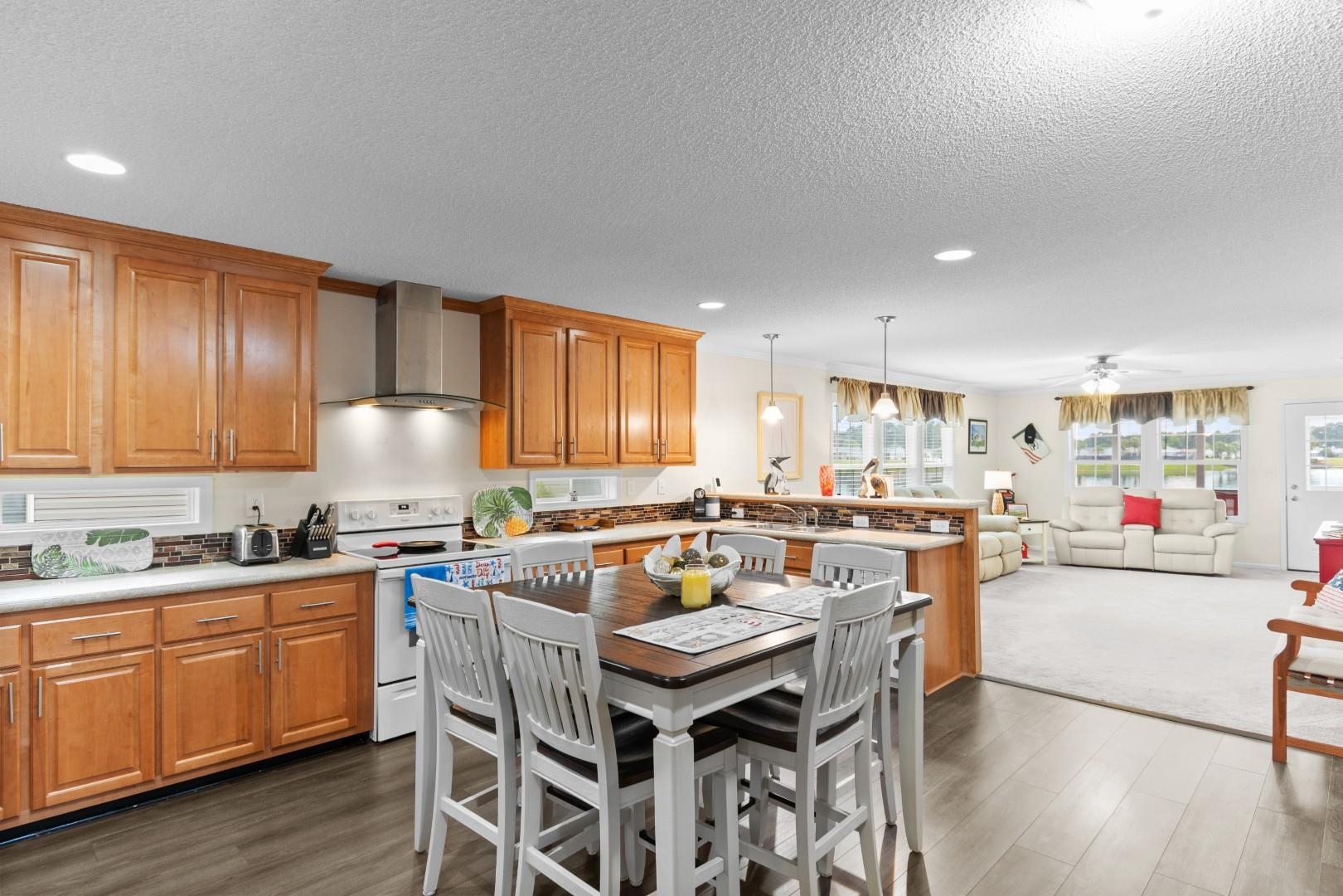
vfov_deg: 64.6
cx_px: 672
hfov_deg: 86.9
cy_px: 448
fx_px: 709
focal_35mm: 19
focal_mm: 13
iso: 100
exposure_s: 1/3
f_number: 4.8
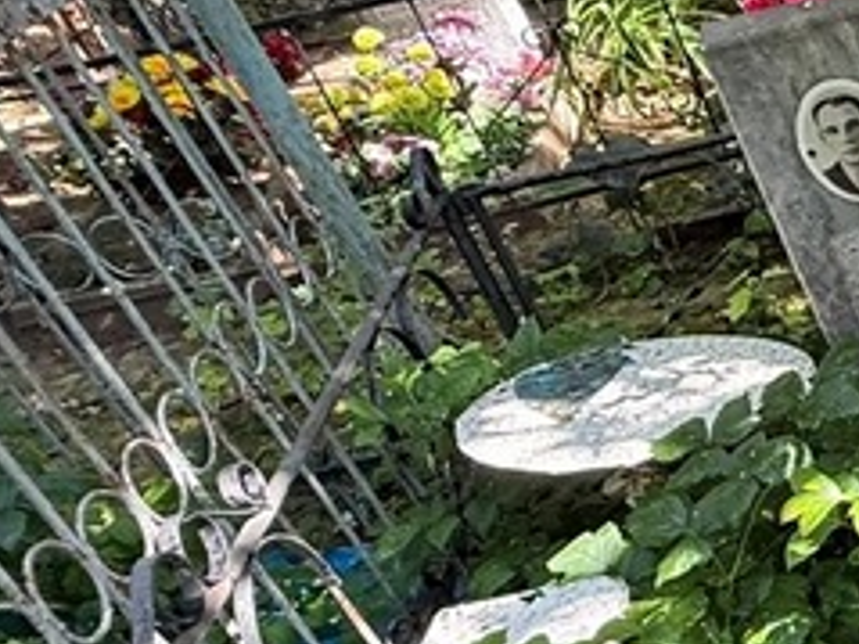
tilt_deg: -28.3
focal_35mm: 60
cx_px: 1420
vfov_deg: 24.3
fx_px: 1488
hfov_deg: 23.0
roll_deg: +5.8
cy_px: 425
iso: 125
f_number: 2.2
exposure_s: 1/99
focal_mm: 2.22
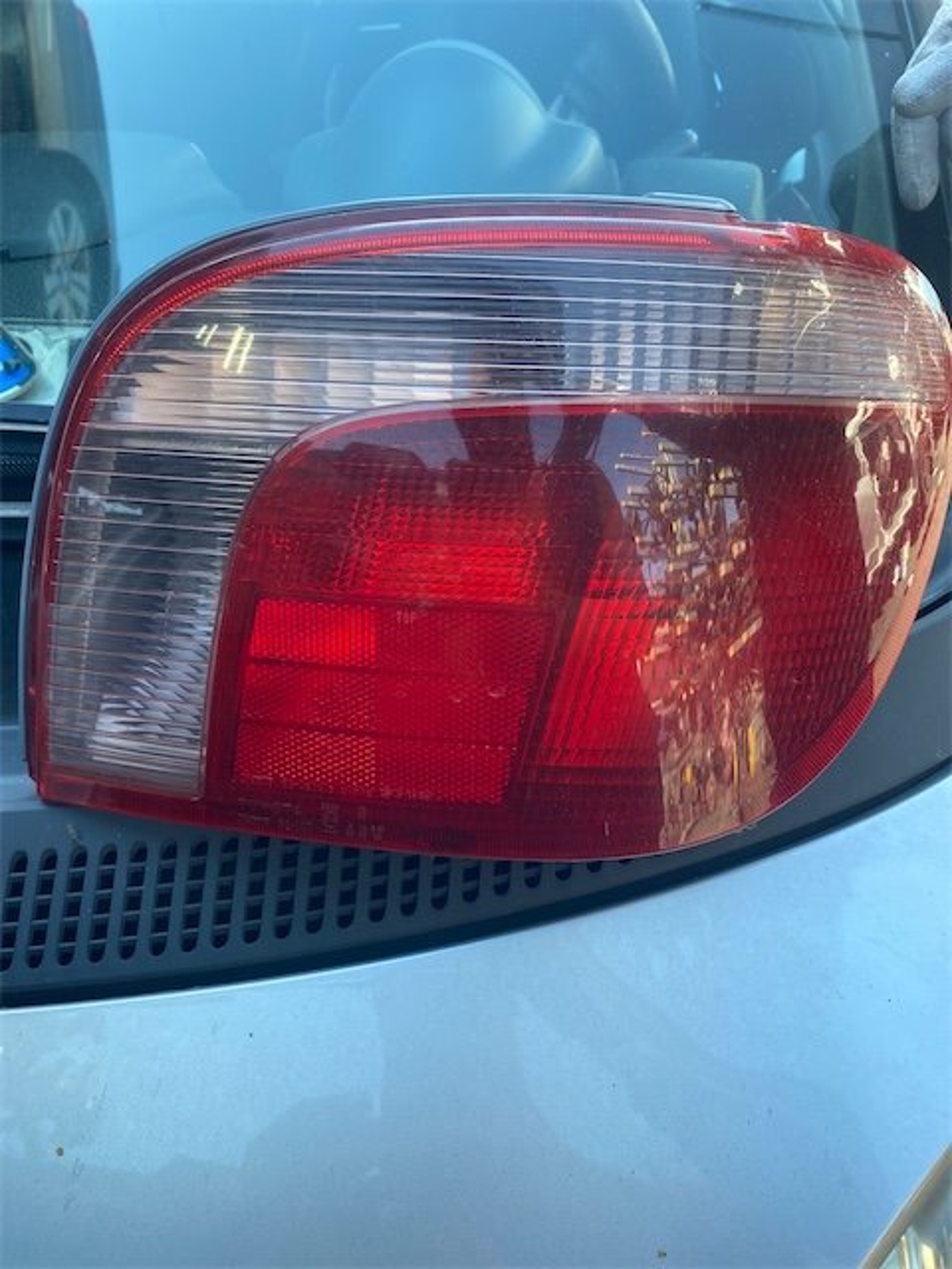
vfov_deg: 67.3
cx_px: 476
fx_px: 953
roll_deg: +4.8
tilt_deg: -36.6
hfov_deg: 53.1
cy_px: 634
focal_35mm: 26
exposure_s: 1/122
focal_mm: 4.25
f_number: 1.8
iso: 40
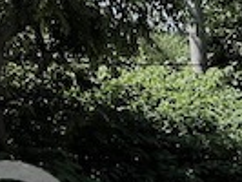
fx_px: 546
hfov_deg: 23.1
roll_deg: +1.4
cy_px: 331
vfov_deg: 16.0
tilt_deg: -21.3
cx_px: 286
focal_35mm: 78
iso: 32
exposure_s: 1/1647
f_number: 1.8
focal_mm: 1.57
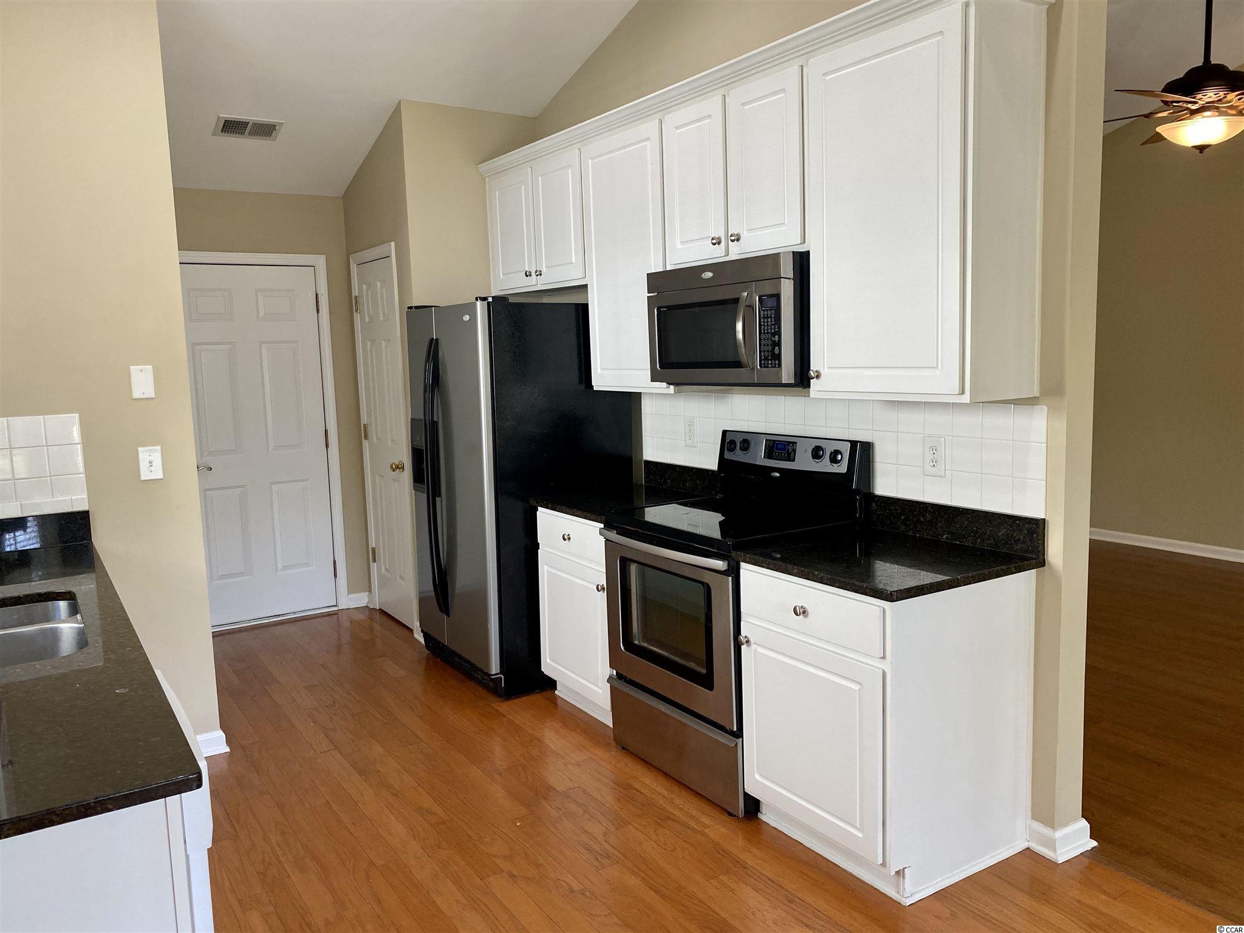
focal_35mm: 26
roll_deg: +0.8
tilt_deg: -5.8
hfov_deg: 67.3
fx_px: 934
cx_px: 622
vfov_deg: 53.1
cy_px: 466
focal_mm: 4.25
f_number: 1.8
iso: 125
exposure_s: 1/120
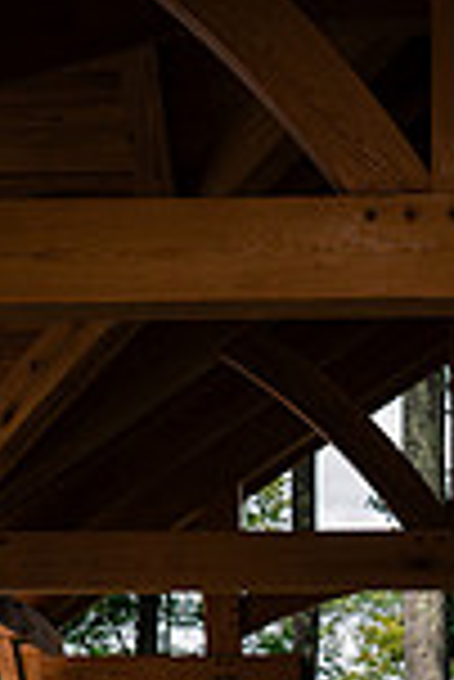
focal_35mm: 128
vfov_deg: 14.4
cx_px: 383
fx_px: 2416
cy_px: 1166
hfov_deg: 10.7
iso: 400
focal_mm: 24
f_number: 2.8
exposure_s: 1/2000
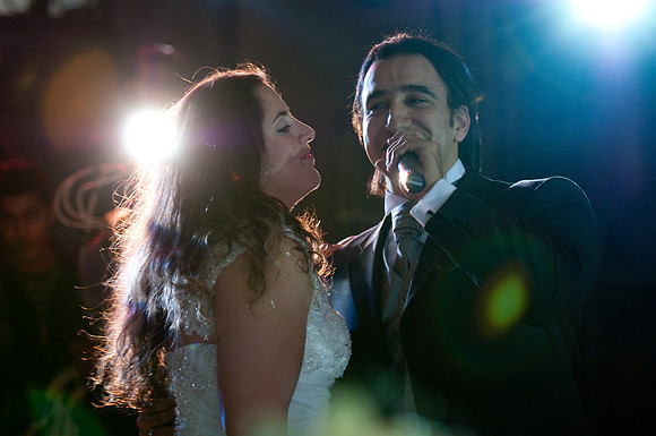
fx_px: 2784
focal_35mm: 153
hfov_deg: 13.4
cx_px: 328
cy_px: 218
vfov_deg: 8.9
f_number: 2.8
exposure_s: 1/60
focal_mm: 102
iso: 500
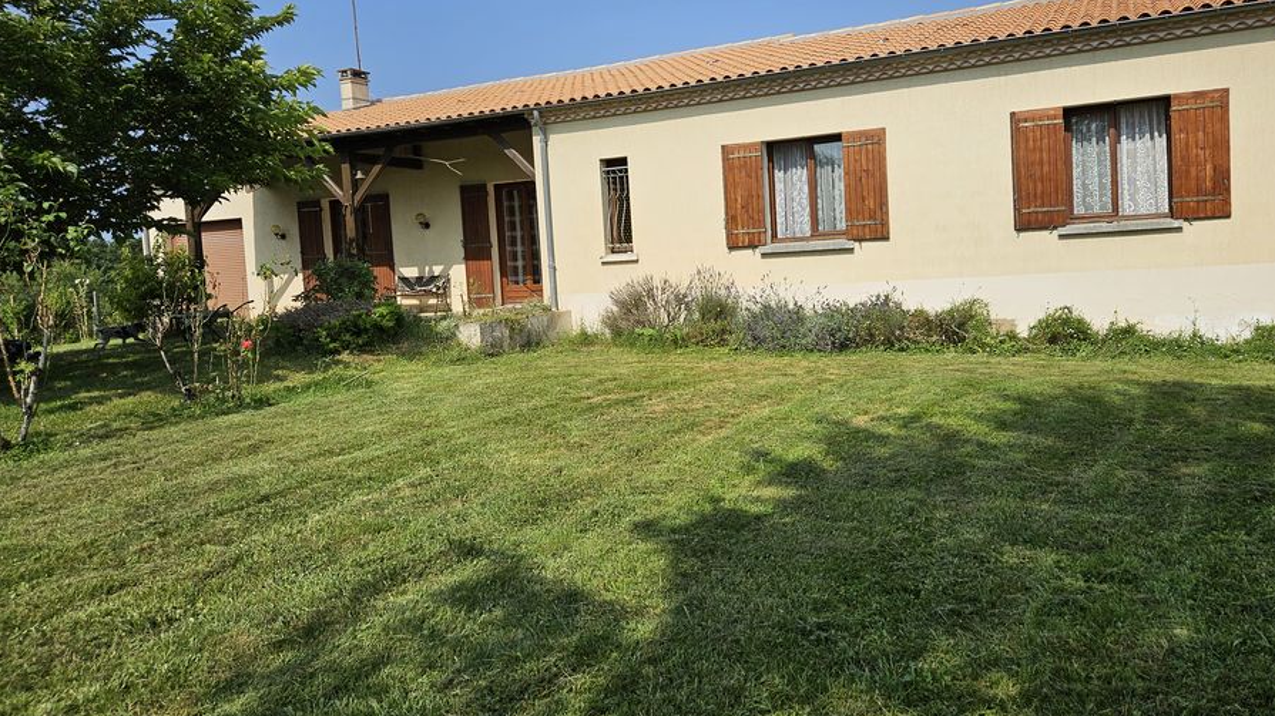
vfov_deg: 41.4
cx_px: 687
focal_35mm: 28
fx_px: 946
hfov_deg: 67.8
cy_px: 303
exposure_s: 1/3687
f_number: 1.8
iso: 25
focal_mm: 5.4
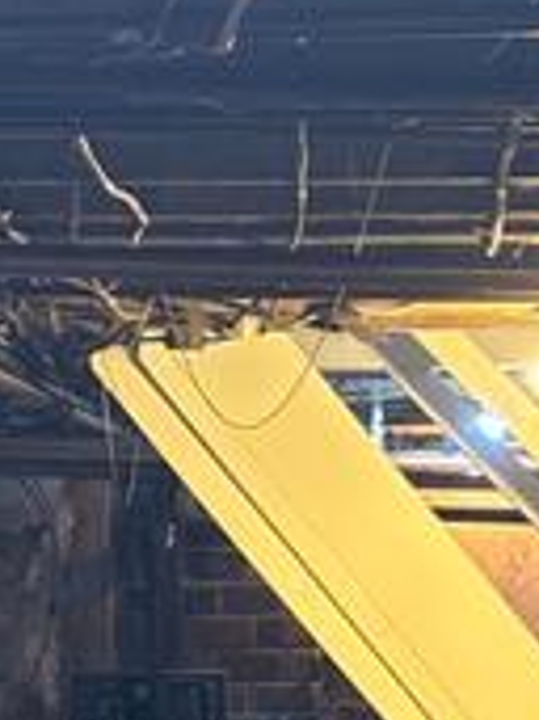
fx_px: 3243
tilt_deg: -1.5
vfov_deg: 12.5
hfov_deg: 9.5
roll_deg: +0.4
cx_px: 324
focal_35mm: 156
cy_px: 682
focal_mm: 5.96
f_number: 1.6
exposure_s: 1/40
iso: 400
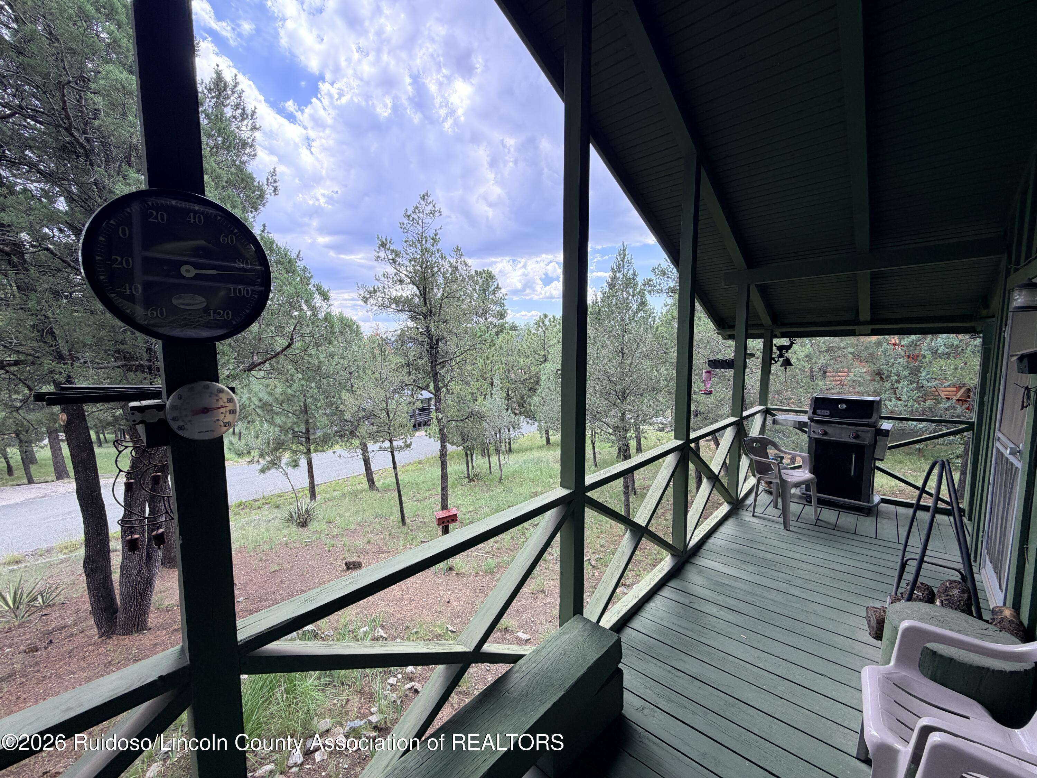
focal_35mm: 14
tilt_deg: -6.2
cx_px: 518
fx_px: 419
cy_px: 389
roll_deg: +0.1
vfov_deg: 85.7
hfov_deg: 102.1
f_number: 2.2
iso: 50
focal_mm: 2.22
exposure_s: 1/276
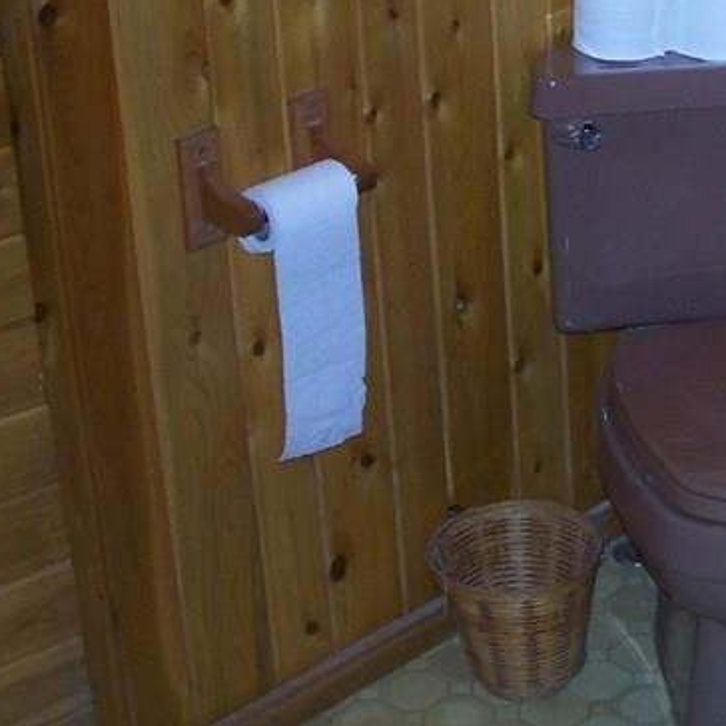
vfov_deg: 18.5
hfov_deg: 18.3
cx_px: 744
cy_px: 26
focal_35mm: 92
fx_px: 2183
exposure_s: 1/60
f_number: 2.8
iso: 200
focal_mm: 7.8
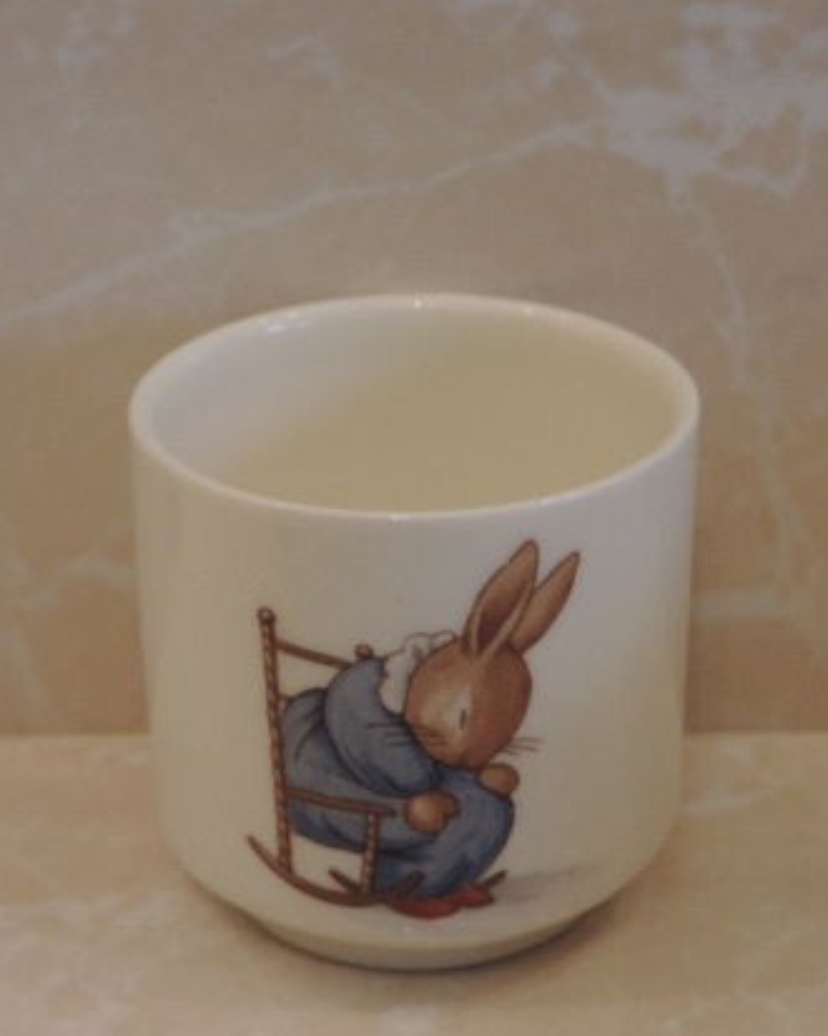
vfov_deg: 21.3
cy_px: 509
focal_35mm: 90
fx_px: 2759
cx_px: 409
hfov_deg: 17.1
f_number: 4
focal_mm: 15.1
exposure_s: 1/40
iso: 400
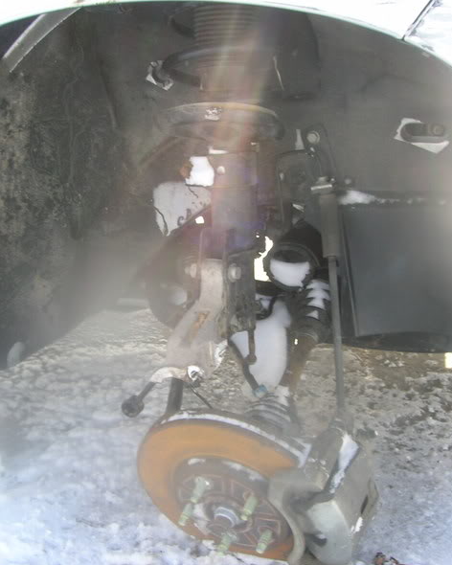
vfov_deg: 41.2
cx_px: 198
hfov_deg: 33.4
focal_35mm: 45
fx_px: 752
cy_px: 286
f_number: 4.9
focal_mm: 5.7
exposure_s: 1/42
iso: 50
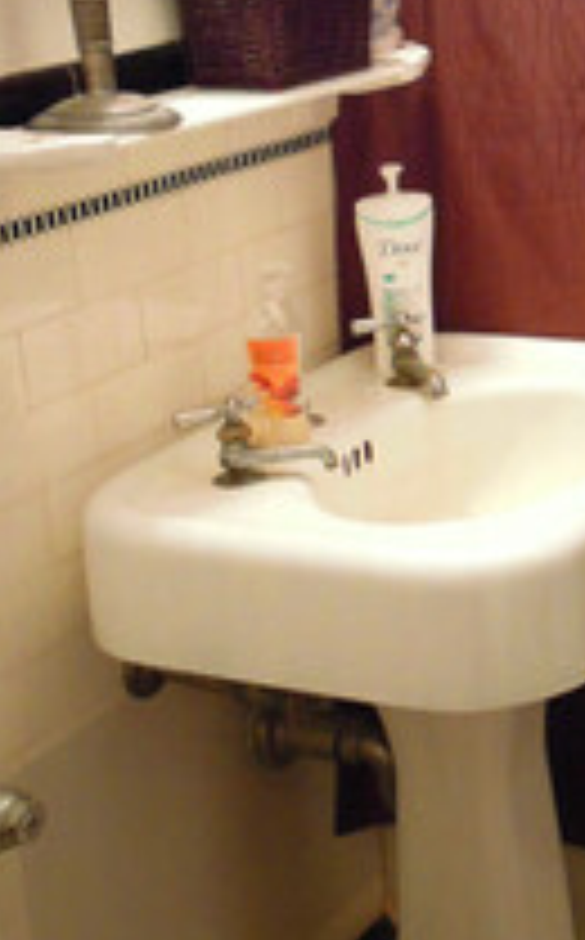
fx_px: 1561
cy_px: 234
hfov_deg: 19.7
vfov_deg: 32.9
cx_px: 731
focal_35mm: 61
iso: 500
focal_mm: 4.3
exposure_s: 1/8
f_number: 2.8
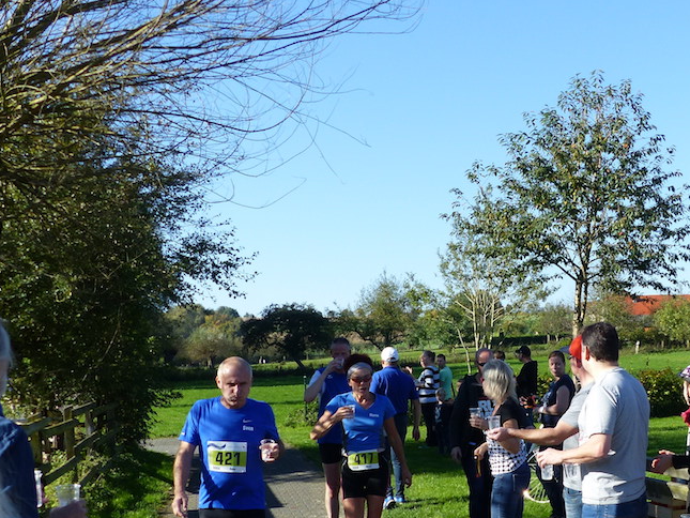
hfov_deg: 34.8
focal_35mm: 54
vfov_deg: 26.6
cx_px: 513
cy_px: 400
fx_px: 1077
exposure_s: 1/640
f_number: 4
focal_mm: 6
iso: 100
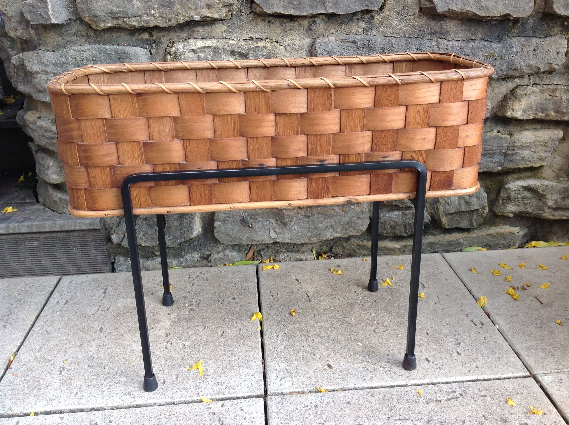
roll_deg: +2.7
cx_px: 284
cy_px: 212
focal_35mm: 35
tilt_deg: -24.3
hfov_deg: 52.7
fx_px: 574
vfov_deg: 40.6
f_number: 2.4
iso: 50
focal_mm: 4.28
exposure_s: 1/177
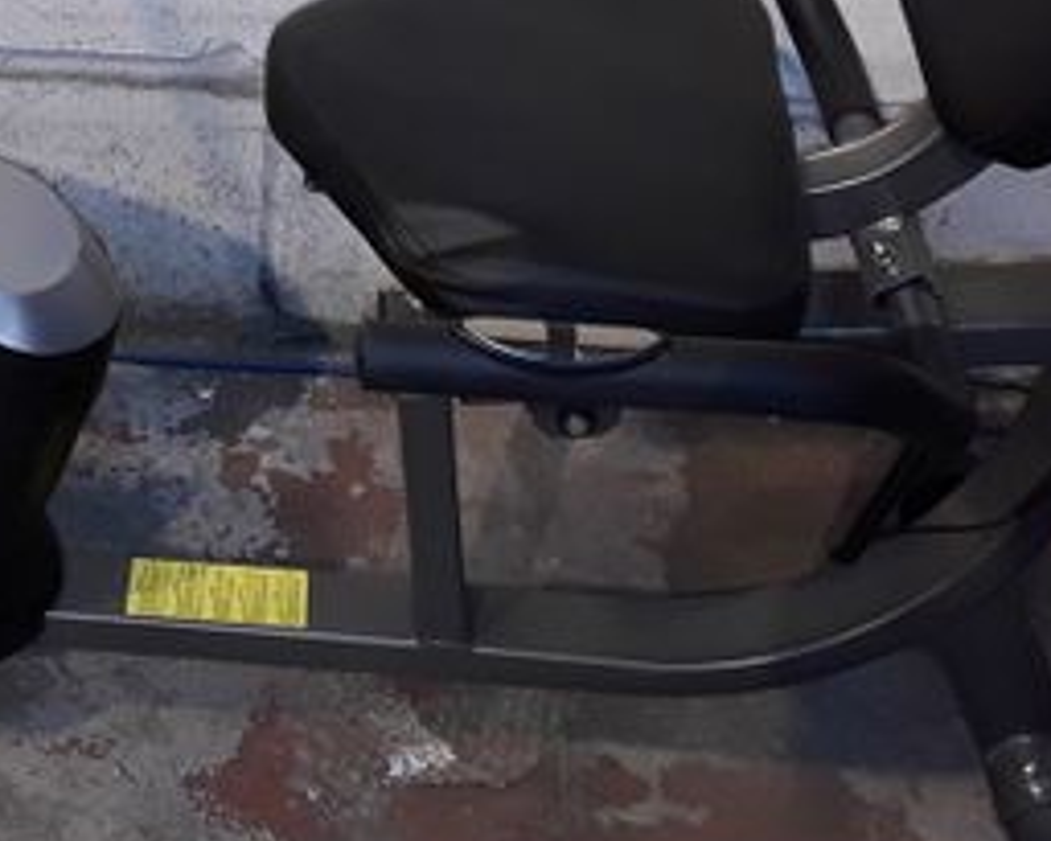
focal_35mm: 74
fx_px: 2303
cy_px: 156
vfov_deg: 20.5
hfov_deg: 25.3
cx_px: 209
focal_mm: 2.91
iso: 50
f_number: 1.9
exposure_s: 1/33
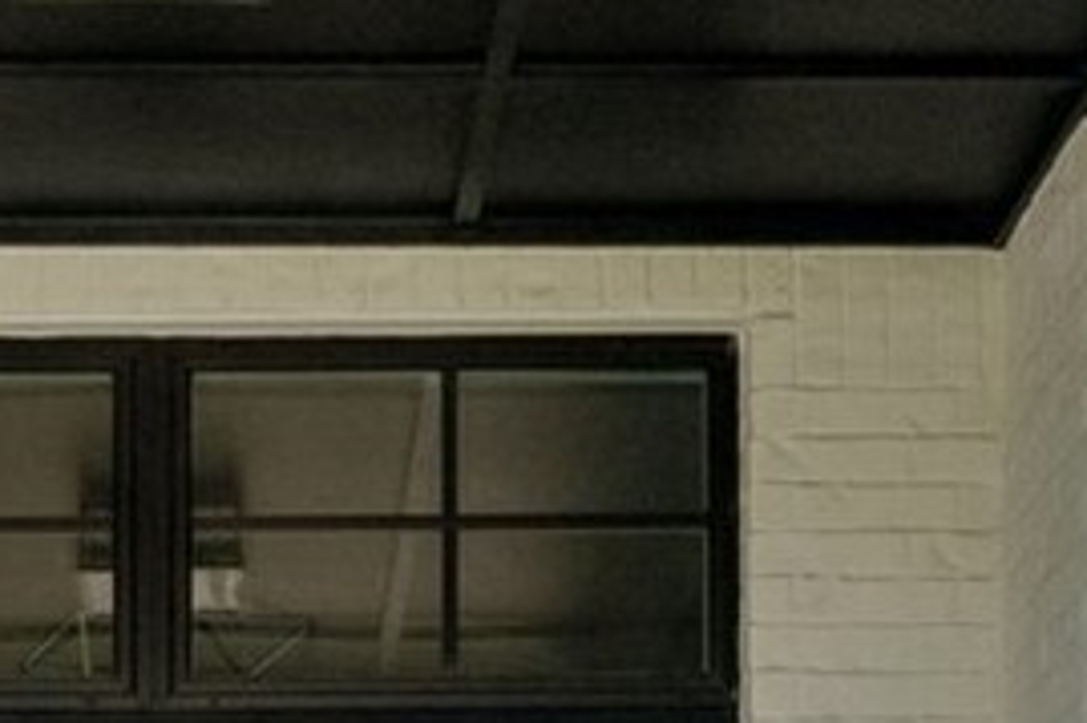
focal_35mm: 121
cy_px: 1319
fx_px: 3651
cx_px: 182
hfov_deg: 16.8
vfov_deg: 10.6
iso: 200
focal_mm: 16
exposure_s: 1/160
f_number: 9
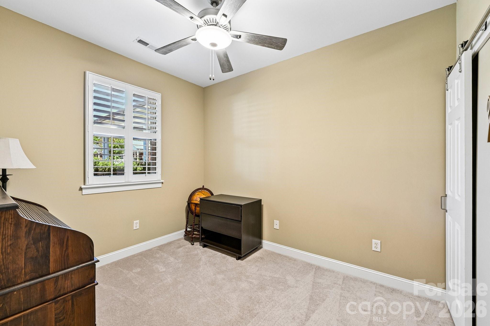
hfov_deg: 104.3
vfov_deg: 81.2
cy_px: 163
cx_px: 245
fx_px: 191
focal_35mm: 14
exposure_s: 1/13
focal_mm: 14
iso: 400
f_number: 8
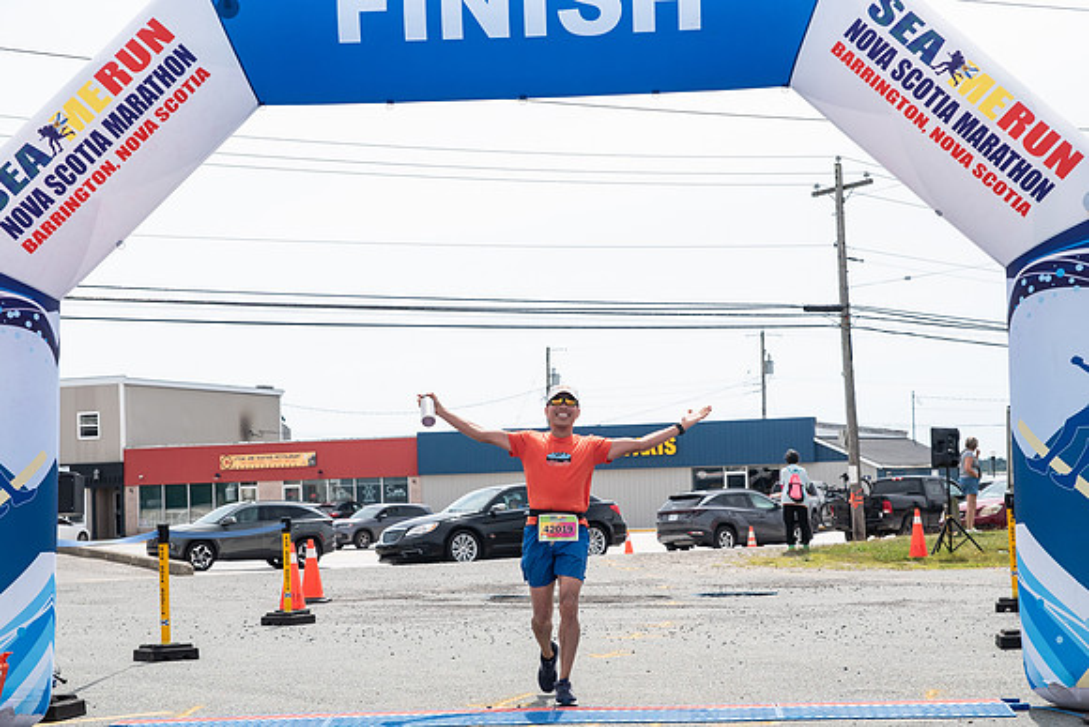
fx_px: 2218
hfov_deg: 27.6
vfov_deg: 18.6
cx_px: 545
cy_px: 417
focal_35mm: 73
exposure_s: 1/4000
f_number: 4
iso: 800
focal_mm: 60
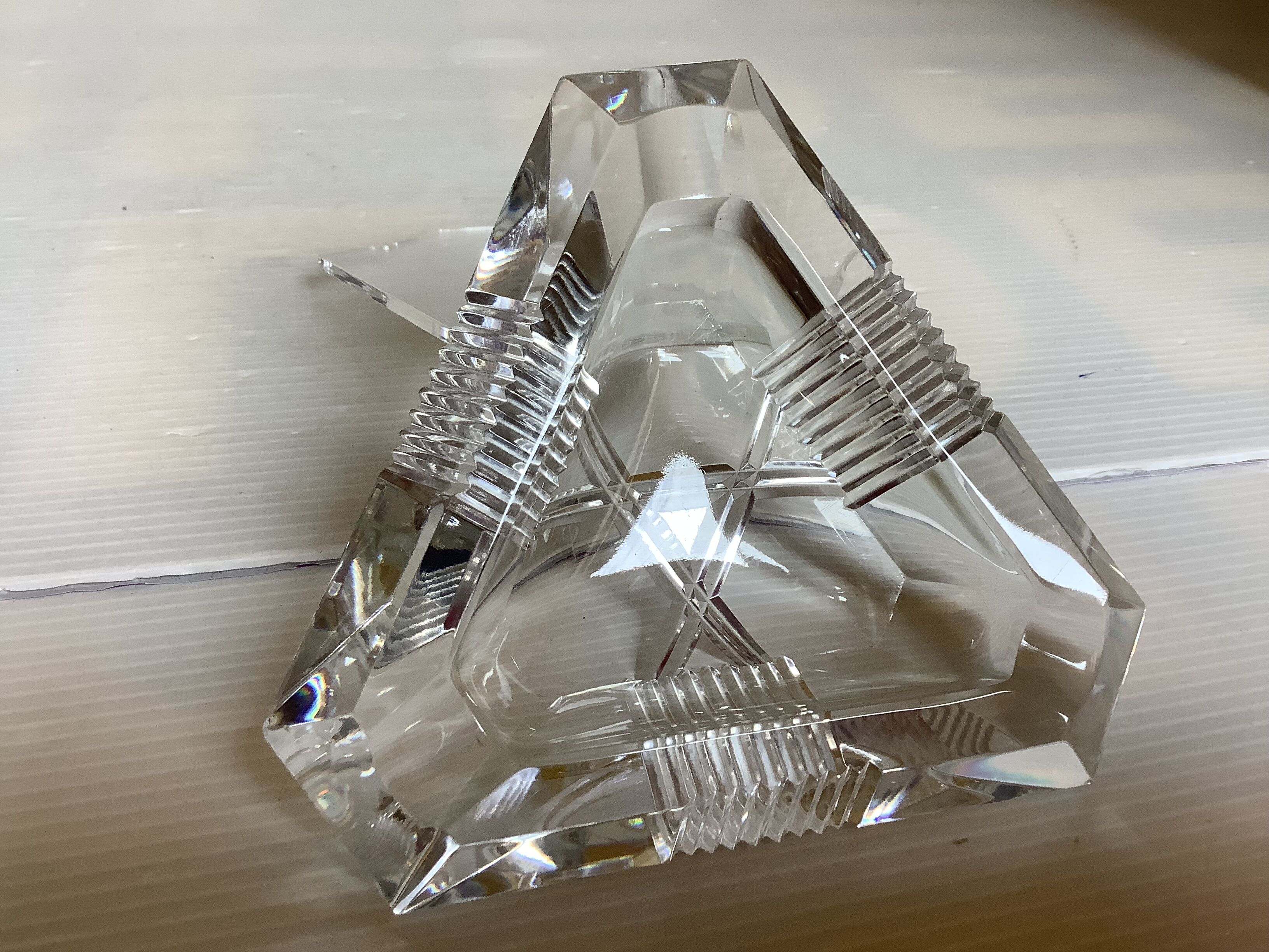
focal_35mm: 31
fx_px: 1136
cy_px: 476
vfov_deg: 45.4
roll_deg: -3.3
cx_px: 634
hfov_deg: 58.4
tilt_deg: -37.1
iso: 80
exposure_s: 1/100
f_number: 2.4
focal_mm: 3.3
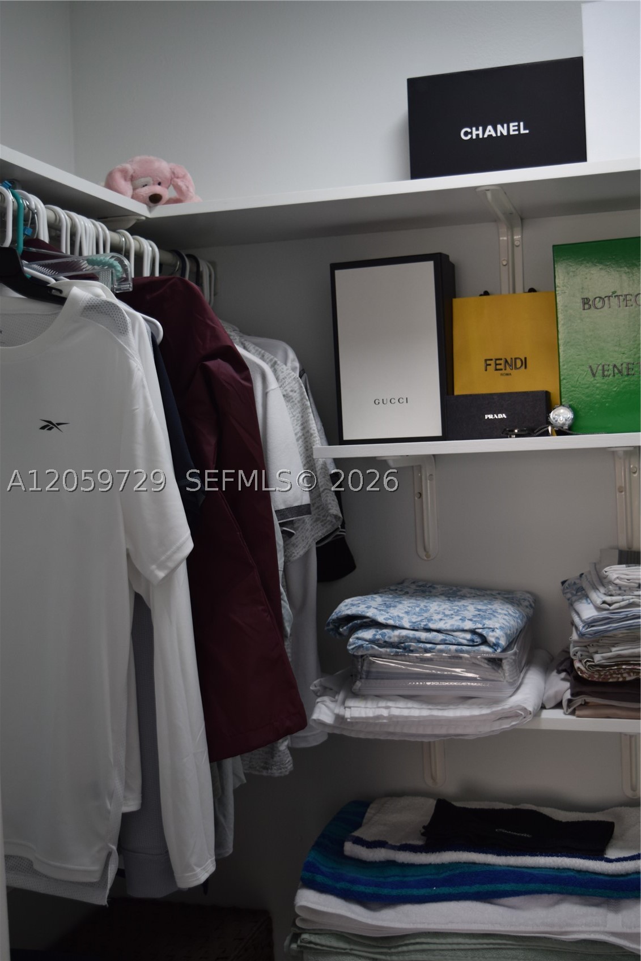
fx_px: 1162
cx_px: 320
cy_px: 480
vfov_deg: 45.0
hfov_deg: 30.8
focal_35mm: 44
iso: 400
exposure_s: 1/100
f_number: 5
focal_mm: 29
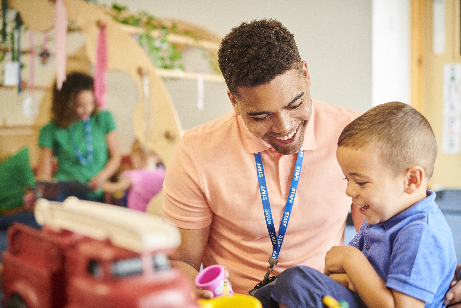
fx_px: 640
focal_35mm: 50
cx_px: 230
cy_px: 154
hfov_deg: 39.6
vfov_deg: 27.0
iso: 1250
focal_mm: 50
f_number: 2.8
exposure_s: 1/200
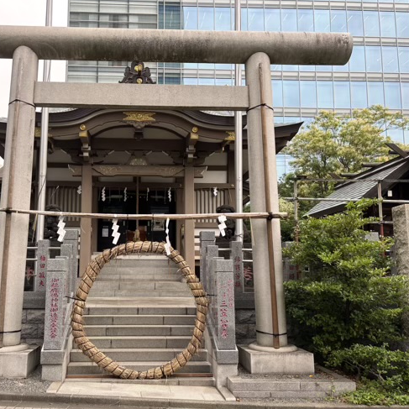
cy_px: 216
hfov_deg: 49.1
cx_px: 147
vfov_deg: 49.7
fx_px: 441
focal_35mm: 33
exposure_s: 1/384
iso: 50
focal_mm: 5.96
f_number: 1.6
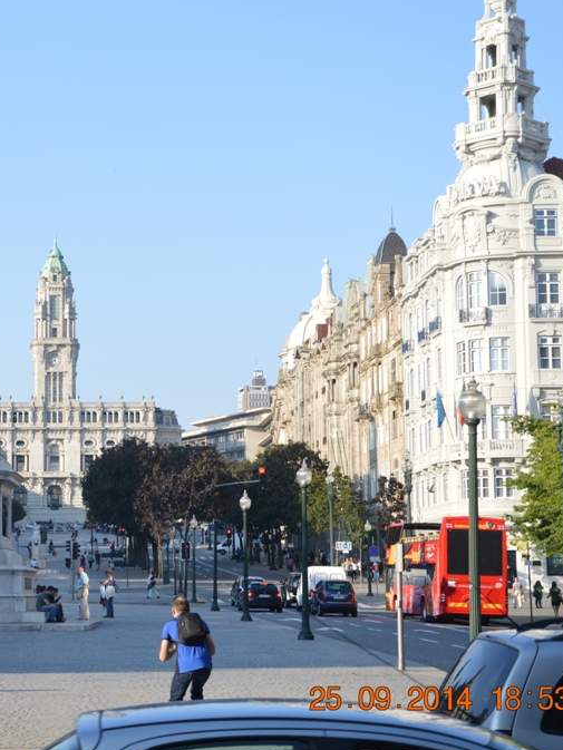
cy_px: 376
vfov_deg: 25.4
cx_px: 107
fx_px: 1663
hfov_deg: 19.0
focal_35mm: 77
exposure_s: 1/200
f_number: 6.3
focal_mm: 35
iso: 100
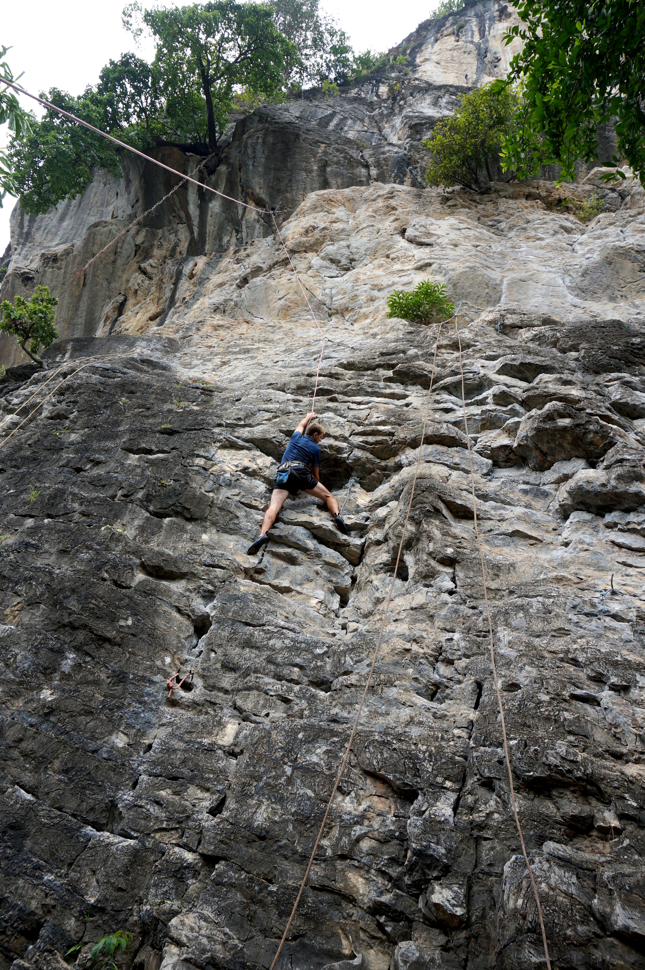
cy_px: 485
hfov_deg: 53.0
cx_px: 322
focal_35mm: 24
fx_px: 646
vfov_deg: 73.8
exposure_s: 1/250
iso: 200
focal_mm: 16
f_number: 8
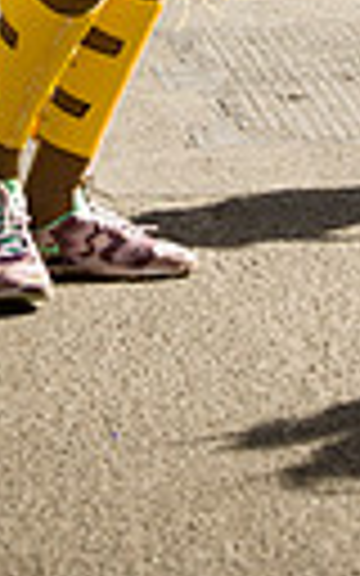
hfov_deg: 3.8
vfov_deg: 5.9
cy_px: -356
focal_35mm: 350
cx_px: 223
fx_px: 5494
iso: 100
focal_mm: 98
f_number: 7.1
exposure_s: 1/200
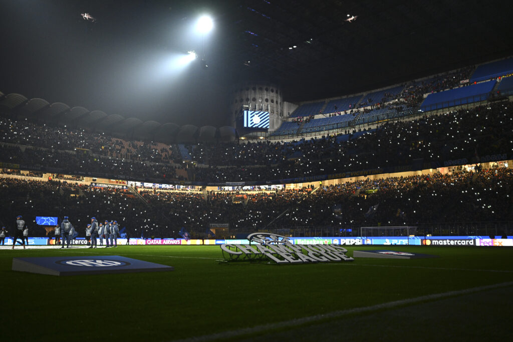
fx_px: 499
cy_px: 171
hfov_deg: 54.4
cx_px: 256
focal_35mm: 35
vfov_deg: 37.9
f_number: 1.8
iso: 2500
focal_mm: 35
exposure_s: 1/400
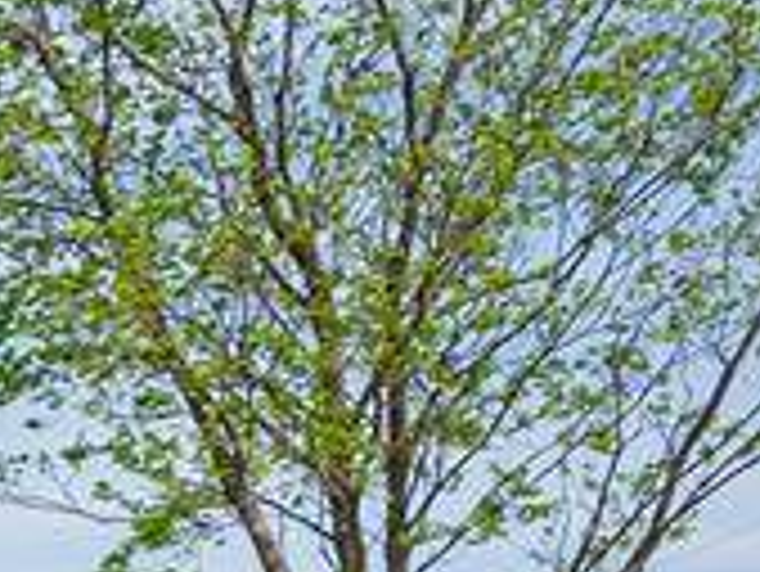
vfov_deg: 13.6
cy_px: 1151
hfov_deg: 11.8
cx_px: -1457
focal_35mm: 93
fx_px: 2043
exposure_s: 1/250
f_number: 7.1
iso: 100
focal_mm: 16
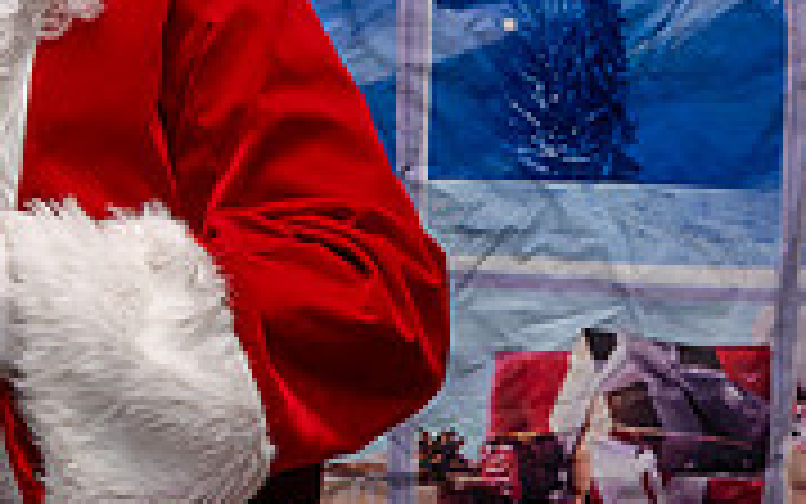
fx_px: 3582
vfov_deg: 8.0
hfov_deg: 12.6
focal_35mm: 163
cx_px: -48
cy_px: 114
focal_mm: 35
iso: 2000
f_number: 4.5
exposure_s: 1/400
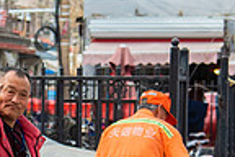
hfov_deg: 9.7
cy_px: 158
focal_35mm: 210
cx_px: -28
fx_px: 1371
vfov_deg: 6.5
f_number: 4
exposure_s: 1/1600
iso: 500
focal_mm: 52
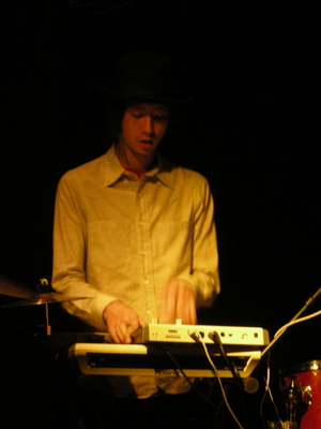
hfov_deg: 14.1
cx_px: 160
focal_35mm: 105
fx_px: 1298
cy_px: 214
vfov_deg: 18.7
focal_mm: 17.1
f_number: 4.7
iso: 400
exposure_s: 1/9.2
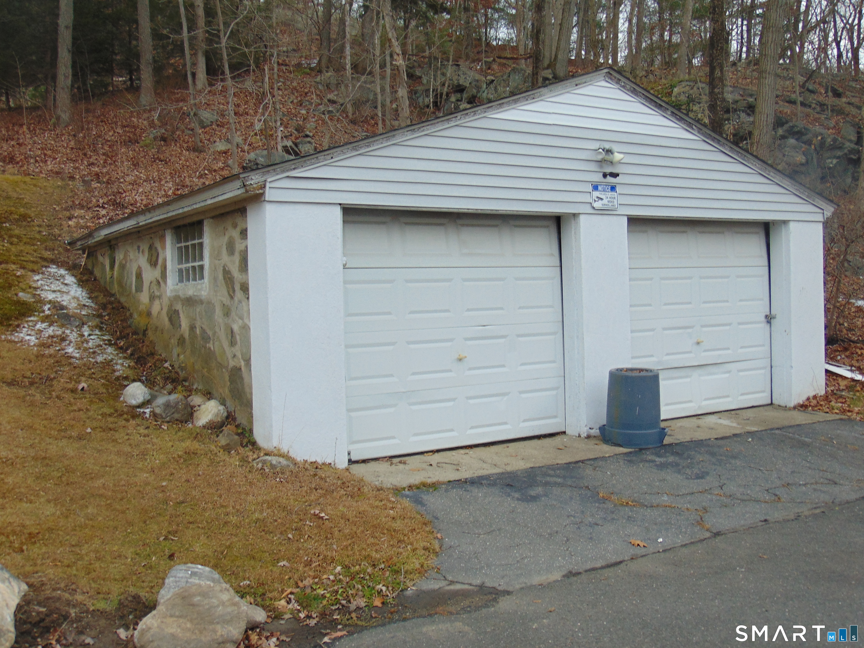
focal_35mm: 35
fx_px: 874
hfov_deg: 52.6
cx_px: 432
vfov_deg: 40.7
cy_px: 324
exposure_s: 1/160
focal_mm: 6.3
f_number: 3.2
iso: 80
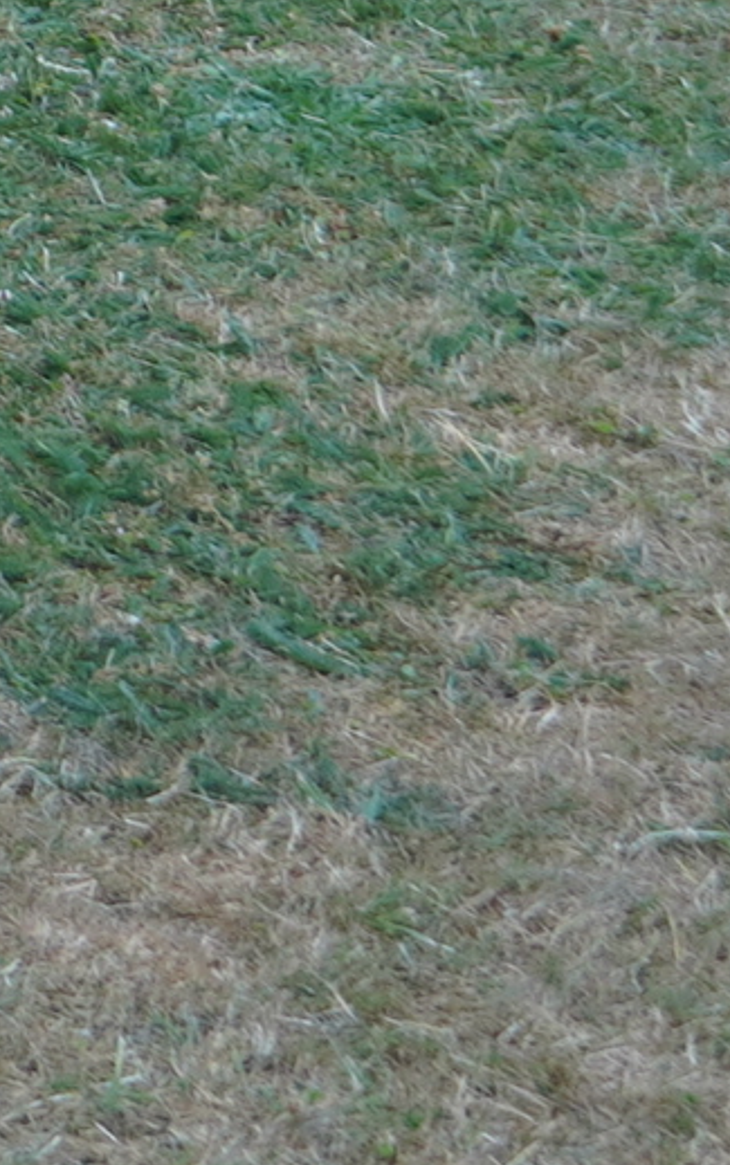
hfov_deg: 5.1
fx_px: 7311
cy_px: -673
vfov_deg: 8.9
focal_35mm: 230
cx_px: -2199
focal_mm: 26
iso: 200
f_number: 4
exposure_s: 1/160
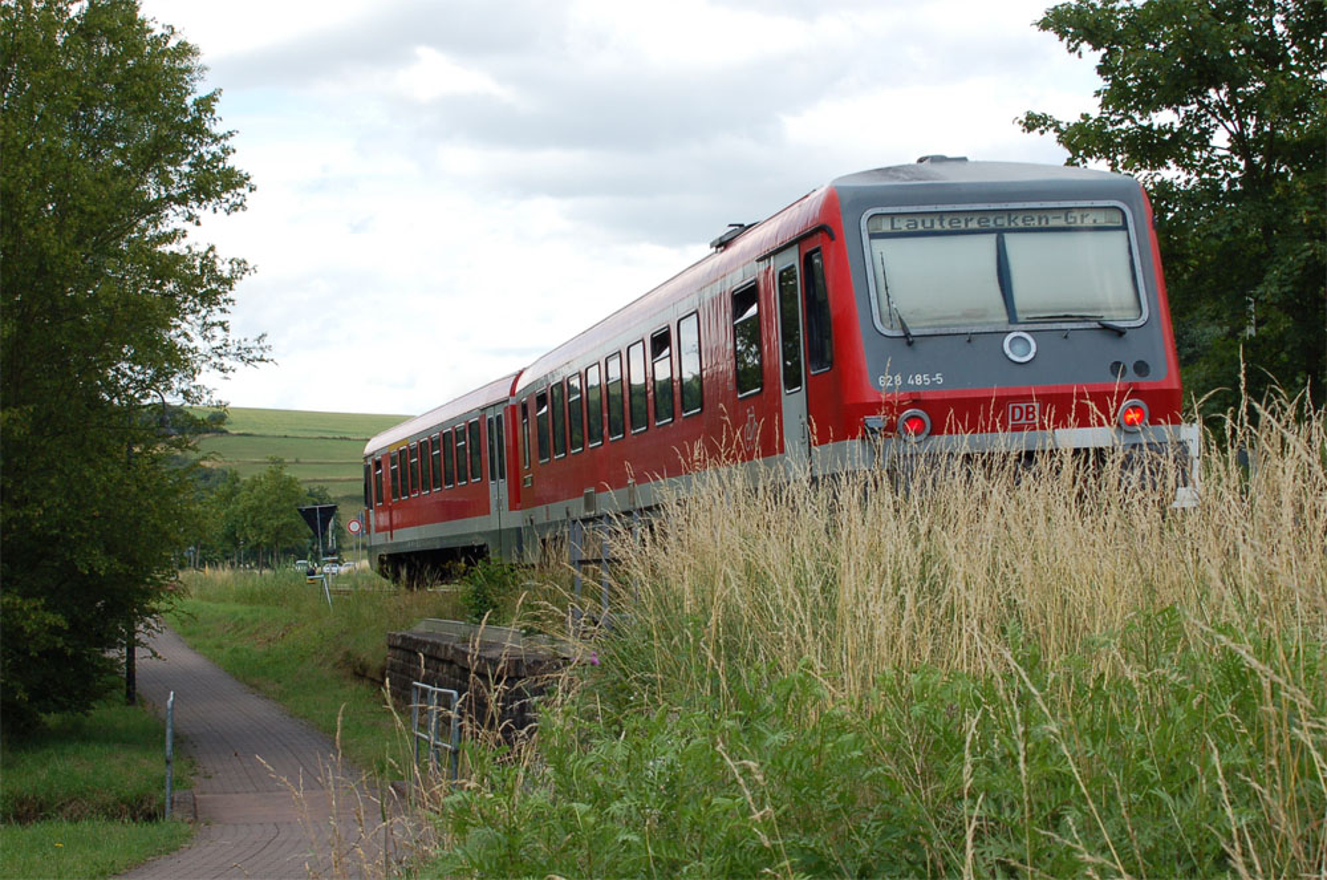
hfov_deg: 27.0
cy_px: 440
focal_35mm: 75
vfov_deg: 18.1
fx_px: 2760
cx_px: 664
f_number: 16
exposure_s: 1/125
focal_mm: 50
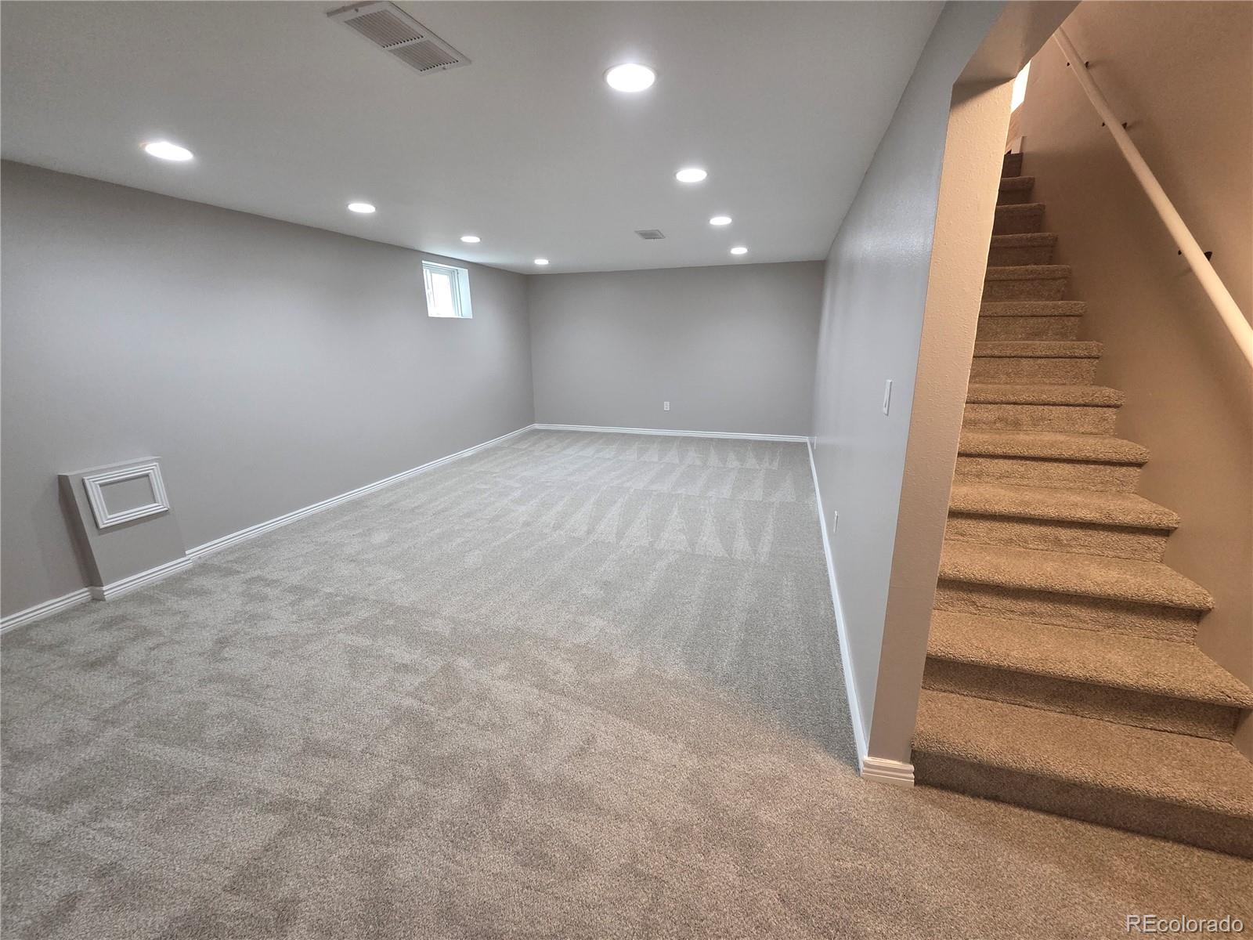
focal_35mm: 13
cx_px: 626
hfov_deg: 106.2
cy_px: 470
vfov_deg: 89.9
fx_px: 471
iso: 500
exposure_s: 1/60
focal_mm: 2.2
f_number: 2.2
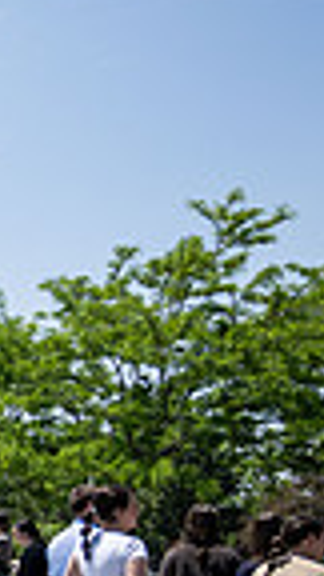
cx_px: -748
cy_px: 366
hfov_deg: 8.8
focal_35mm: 105
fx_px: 1604
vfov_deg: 20.3
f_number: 4
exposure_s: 1/1600
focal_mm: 24
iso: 160
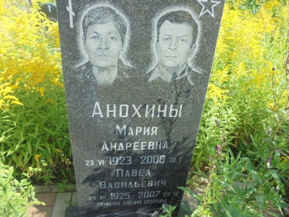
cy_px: 108
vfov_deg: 53.1
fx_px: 217
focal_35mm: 26
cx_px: 144
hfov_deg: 67.3
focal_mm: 4.6
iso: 100
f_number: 3.5
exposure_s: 1/250
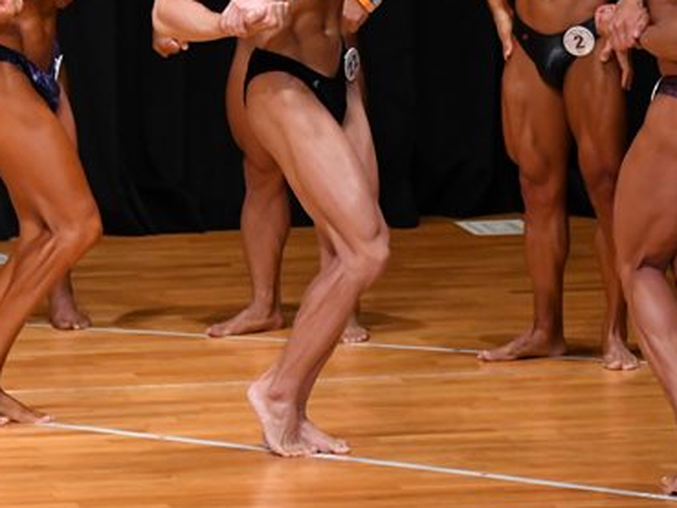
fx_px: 10075
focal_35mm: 515
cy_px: 125
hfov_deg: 3.8
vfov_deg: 2.9
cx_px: 335
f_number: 5.6
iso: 4000
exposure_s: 1/400
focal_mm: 170
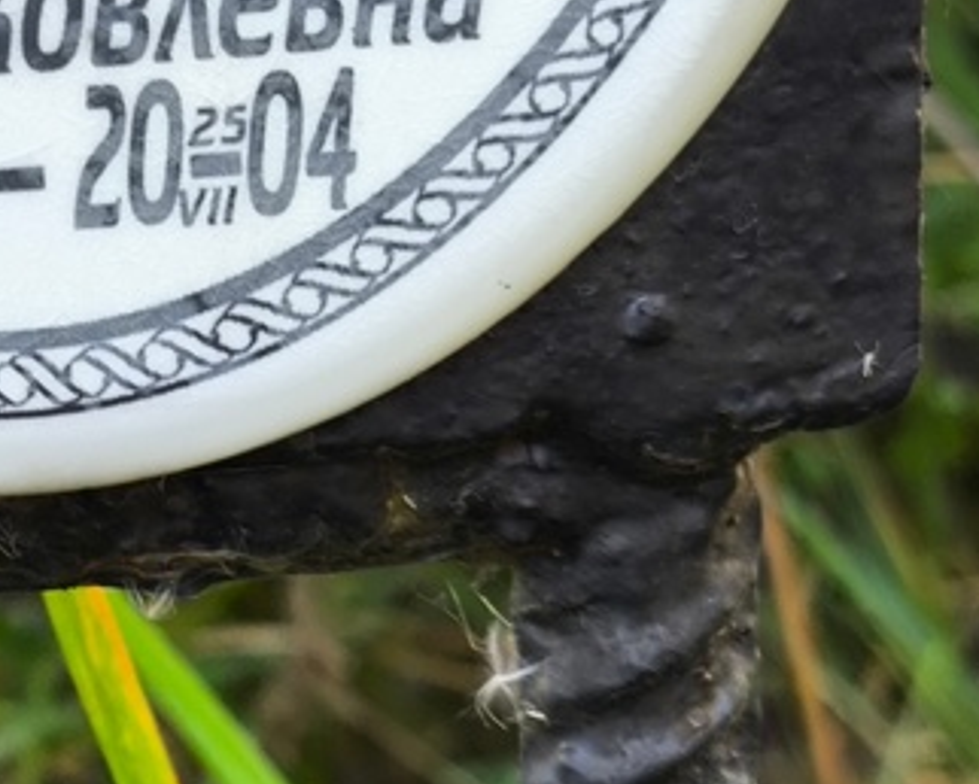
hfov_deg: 15.3
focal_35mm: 121
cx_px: -217
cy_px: 447
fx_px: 3508
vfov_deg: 12.8
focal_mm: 4.71
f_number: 1.7
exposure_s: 1/120
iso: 80
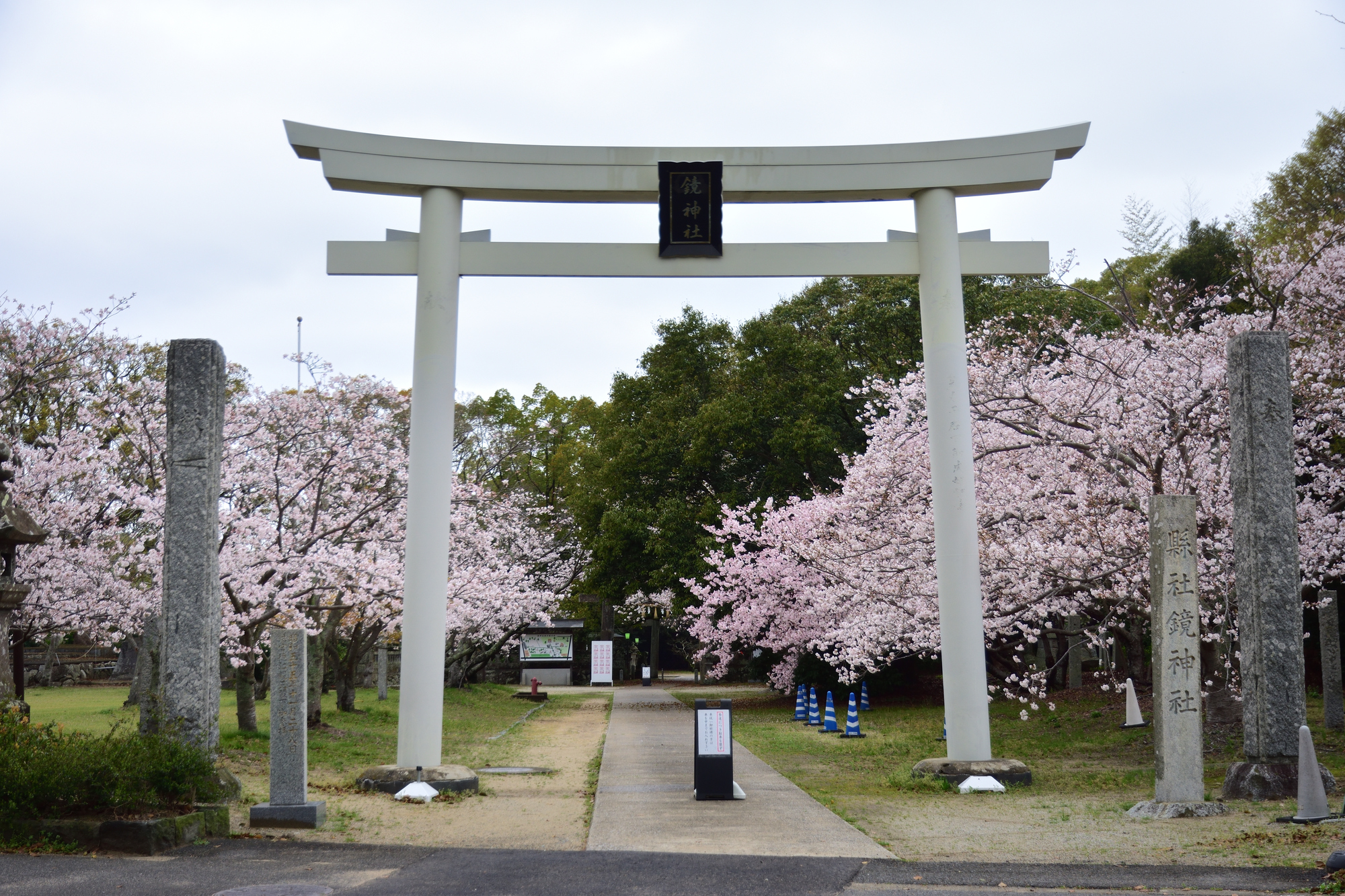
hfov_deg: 46.4
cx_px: 672
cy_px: 448
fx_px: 1569
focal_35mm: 42
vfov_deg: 31.9
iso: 100
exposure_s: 1/400
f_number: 4.2
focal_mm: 28
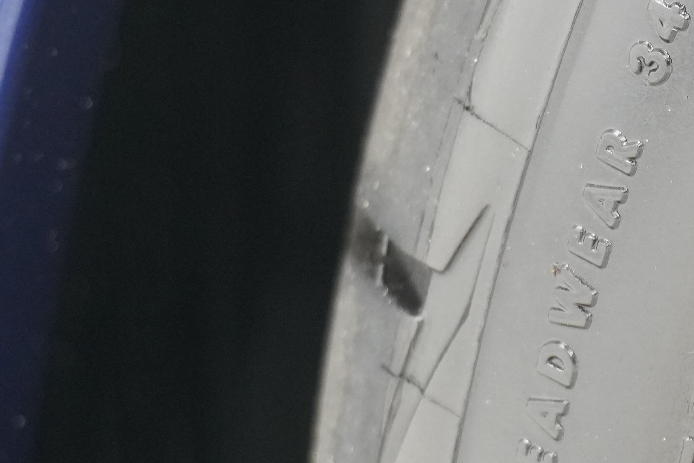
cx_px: 776
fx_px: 3046
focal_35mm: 158
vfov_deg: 8.7
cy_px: 75
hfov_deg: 12.7
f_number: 5.6
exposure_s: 1/80
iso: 2500
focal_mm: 42
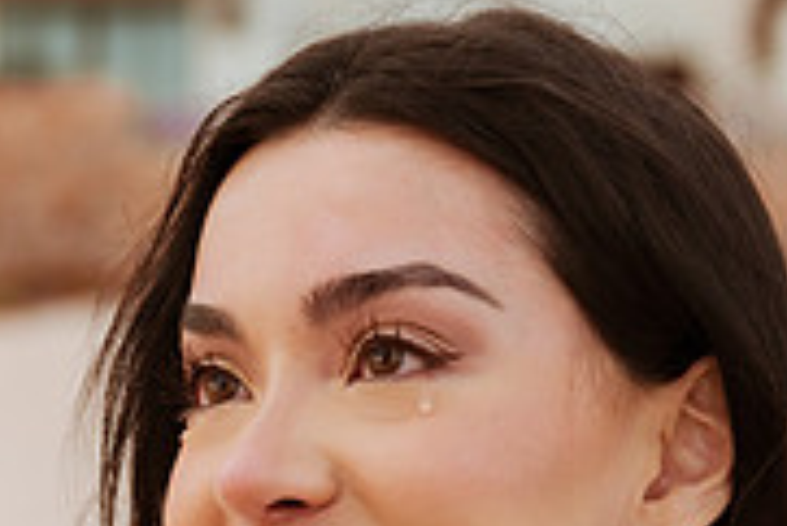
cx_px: 165
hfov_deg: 16.7
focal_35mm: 122
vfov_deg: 11.1
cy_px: 606
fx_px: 2669
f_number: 2.8
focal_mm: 38
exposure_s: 1/4000
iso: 250
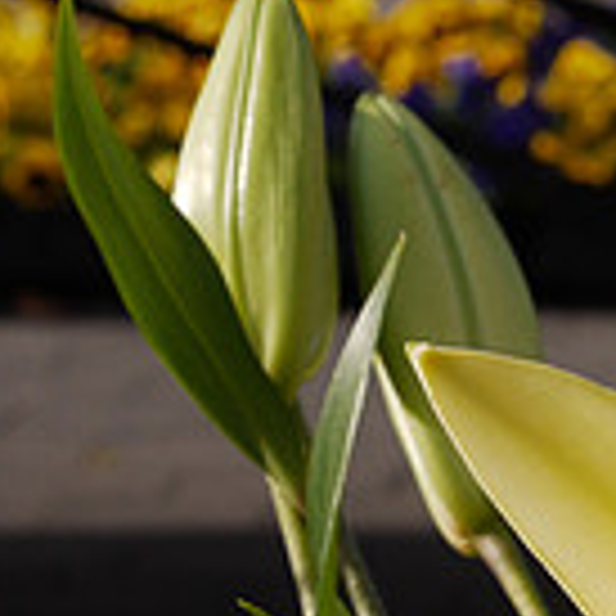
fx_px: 6805
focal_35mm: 338
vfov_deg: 5.2
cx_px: 1097
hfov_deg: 5.1
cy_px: 839
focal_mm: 45
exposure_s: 1/125
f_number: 11
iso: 100
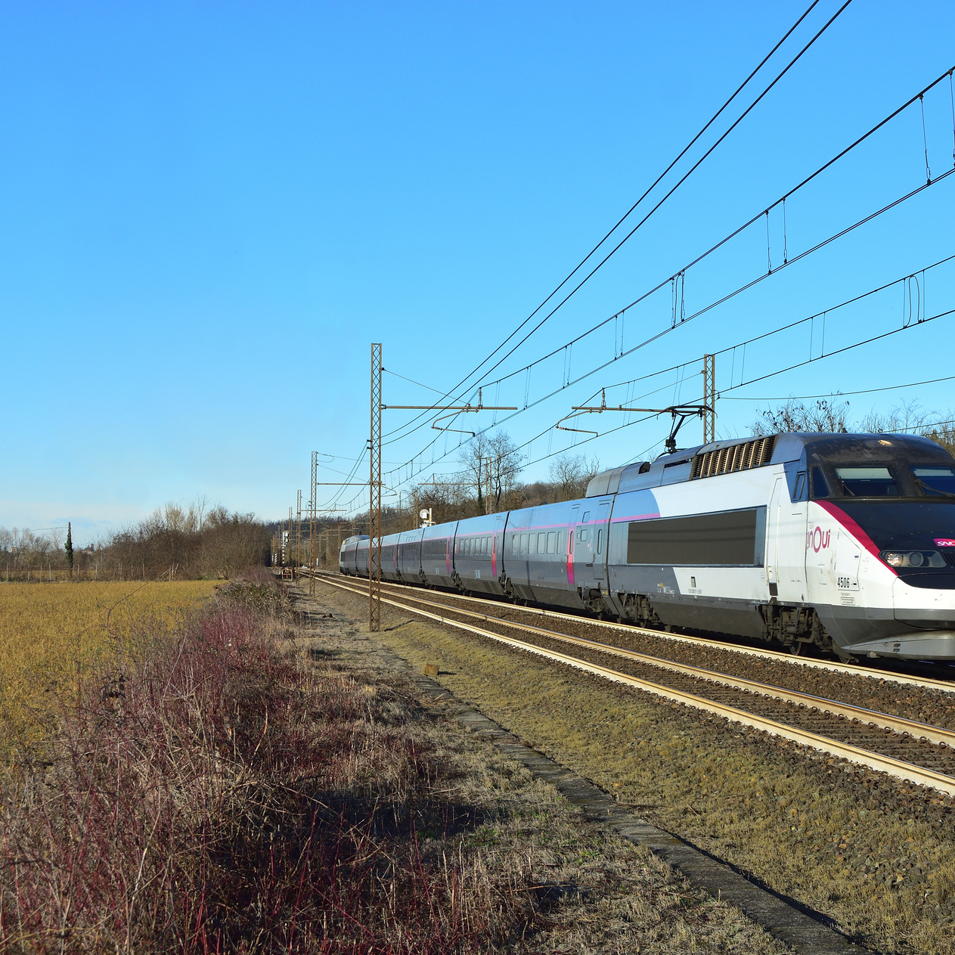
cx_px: 550
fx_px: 1935
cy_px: 477
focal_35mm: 62
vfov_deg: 27.7
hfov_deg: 27.7
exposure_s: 1/800
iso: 200
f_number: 7.1
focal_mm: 32
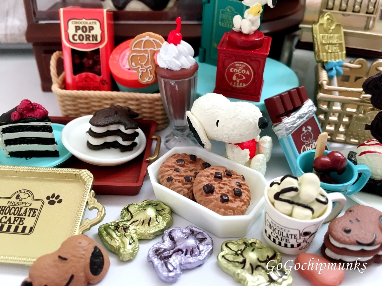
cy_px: 143
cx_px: 191
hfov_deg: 61.7
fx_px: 320
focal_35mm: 29
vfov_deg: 48.2
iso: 25
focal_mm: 4.15
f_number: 2.2
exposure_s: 1/30
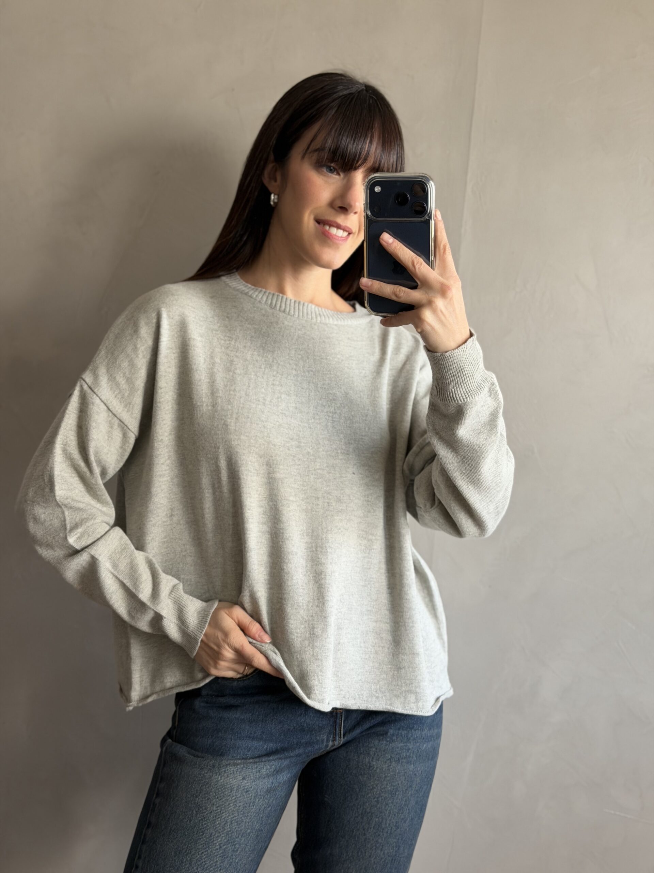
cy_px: 436
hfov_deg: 30.3
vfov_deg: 39.7
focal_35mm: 48
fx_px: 1209
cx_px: 327
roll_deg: -3.8
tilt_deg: -17.1
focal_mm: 6.76
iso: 160
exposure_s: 1/60
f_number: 1.78
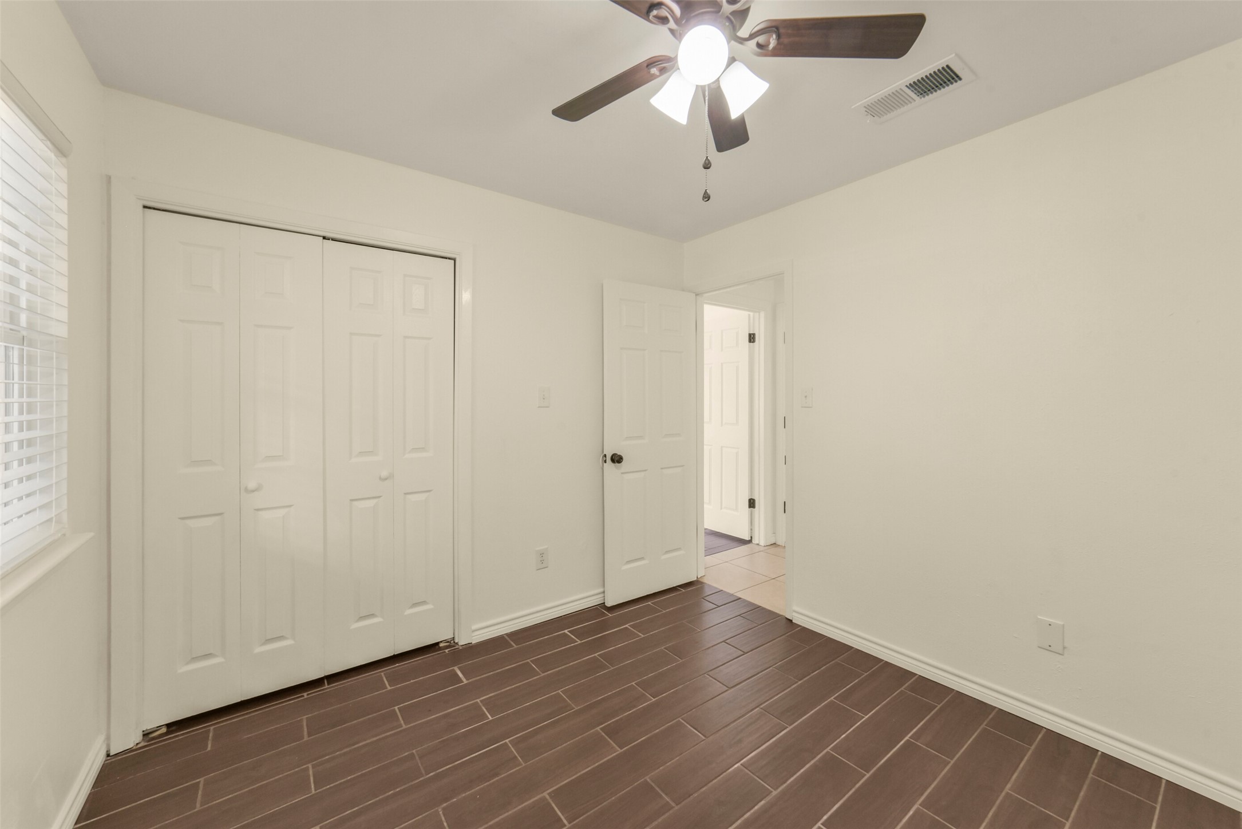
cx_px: 621
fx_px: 483
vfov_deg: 81.2
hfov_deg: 104.2
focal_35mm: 14
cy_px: 414
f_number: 11
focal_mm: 14
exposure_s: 1/15
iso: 500
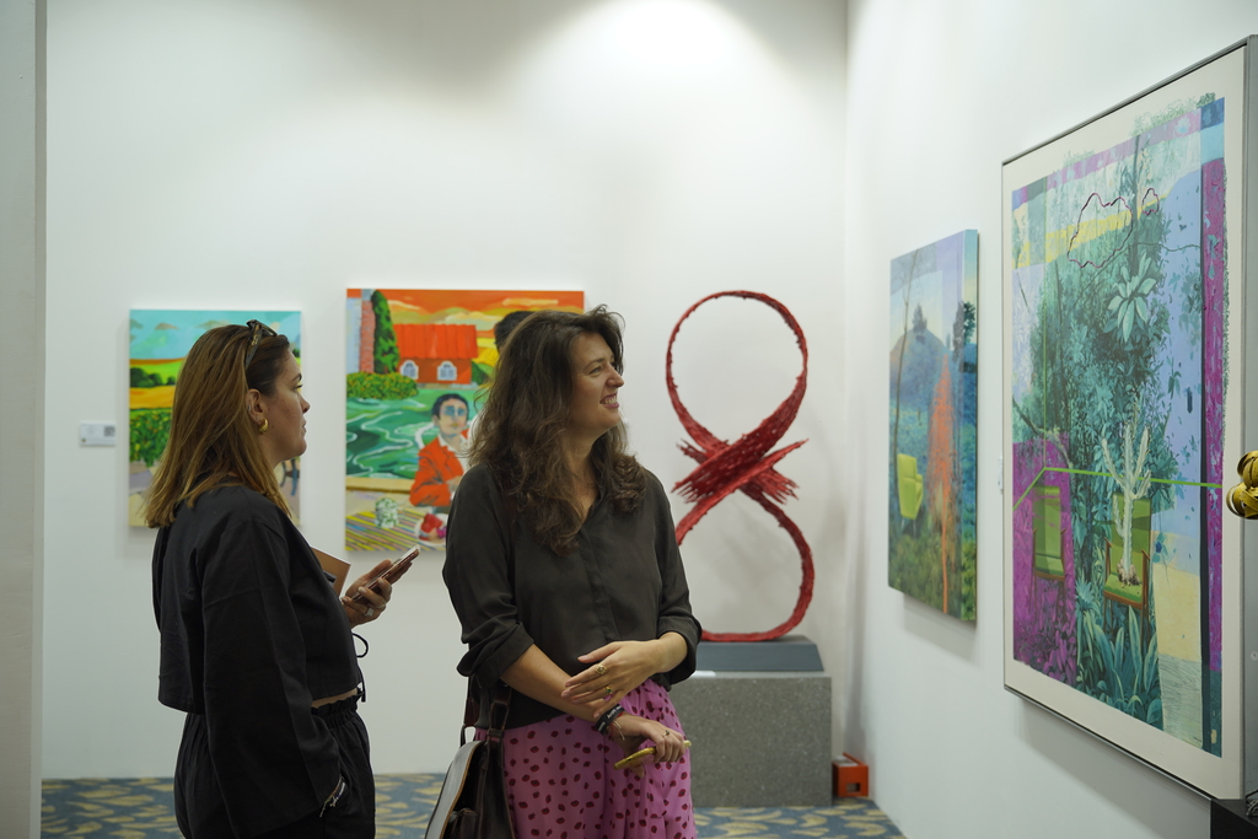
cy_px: 420
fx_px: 1573
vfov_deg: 29.9
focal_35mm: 45
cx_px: 629
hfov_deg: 43.6
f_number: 3.2
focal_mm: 45
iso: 100
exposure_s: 1/160
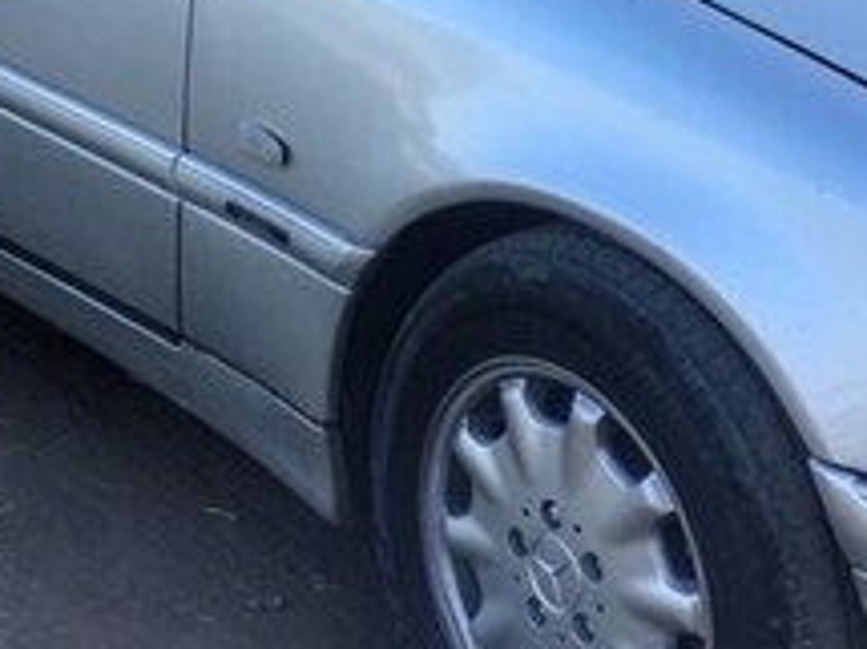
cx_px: 496
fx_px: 2228
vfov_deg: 16.0
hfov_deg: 22.0
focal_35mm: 89
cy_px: -95
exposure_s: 1/402
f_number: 2.2
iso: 32
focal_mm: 4.15
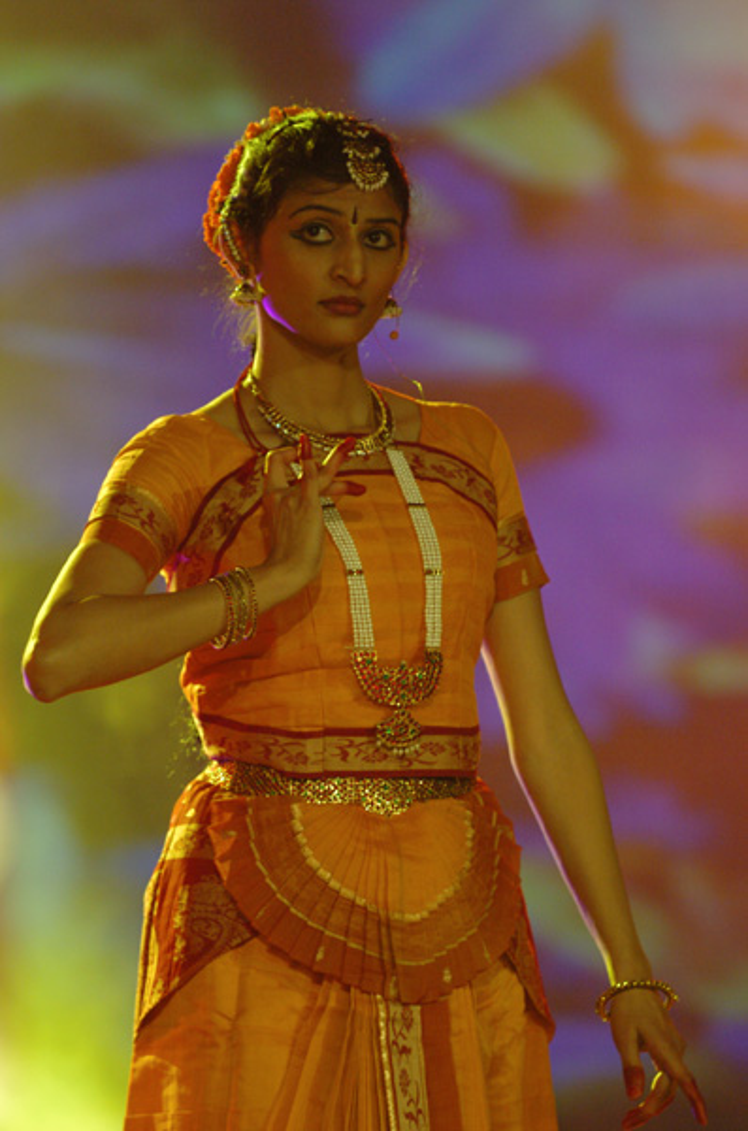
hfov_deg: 4.6
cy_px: 566
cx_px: 374
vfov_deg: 6.9
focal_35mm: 300
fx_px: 9398
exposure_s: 1/100
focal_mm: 200
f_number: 2.8
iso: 800
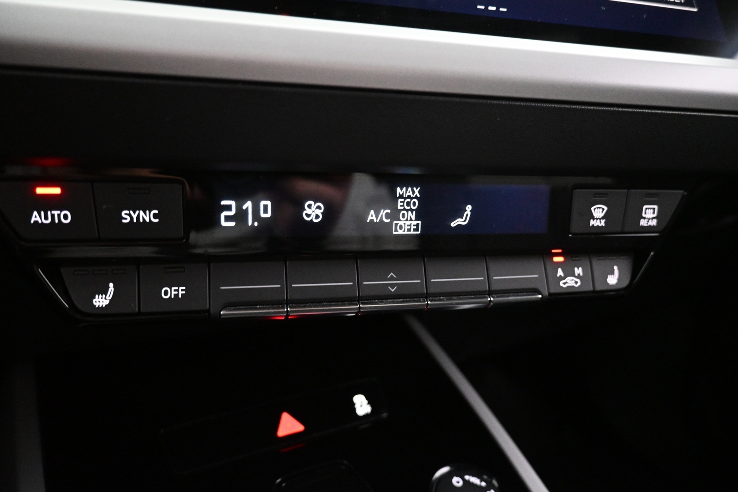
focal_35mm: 24
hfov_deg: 73.7
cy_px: 246
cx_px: 369
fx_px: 492
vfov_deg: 53.1
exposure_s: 1/25
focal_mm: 16
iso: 4000
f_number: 3.5
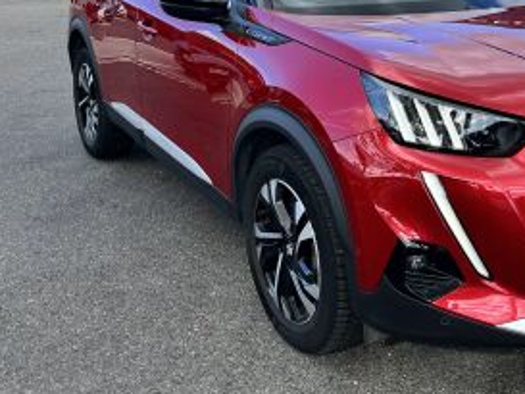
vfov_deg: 28.9
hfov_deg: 37.4
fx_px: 743
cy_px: 66
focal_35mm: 49
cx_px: 428
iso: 50
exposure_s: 1/967
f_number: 1.6
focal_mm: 5.1
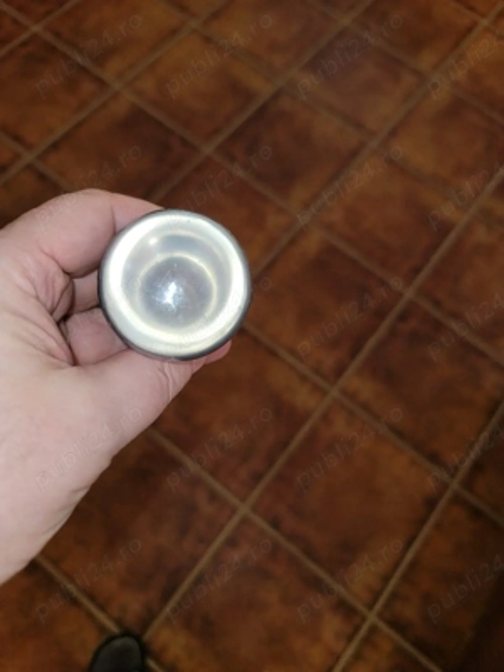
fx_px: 485
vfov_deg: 69.4
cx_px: 252
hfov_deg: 54.9
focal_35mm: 25
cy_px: 336
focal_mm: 7
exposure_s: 1/50
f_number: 1.8
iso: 100
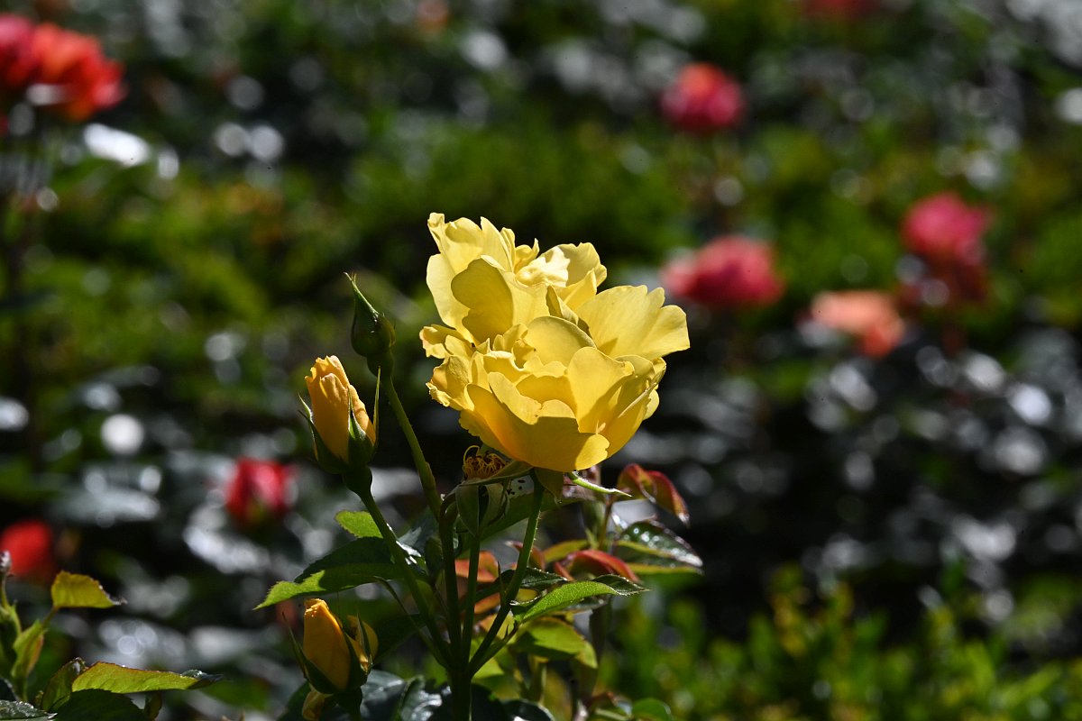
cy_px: 360
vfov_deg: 3.4
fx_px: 12021
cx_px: 541
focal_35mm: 400
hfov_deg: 5.2
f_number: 32
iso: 1600
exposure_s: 1/500
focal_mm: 400
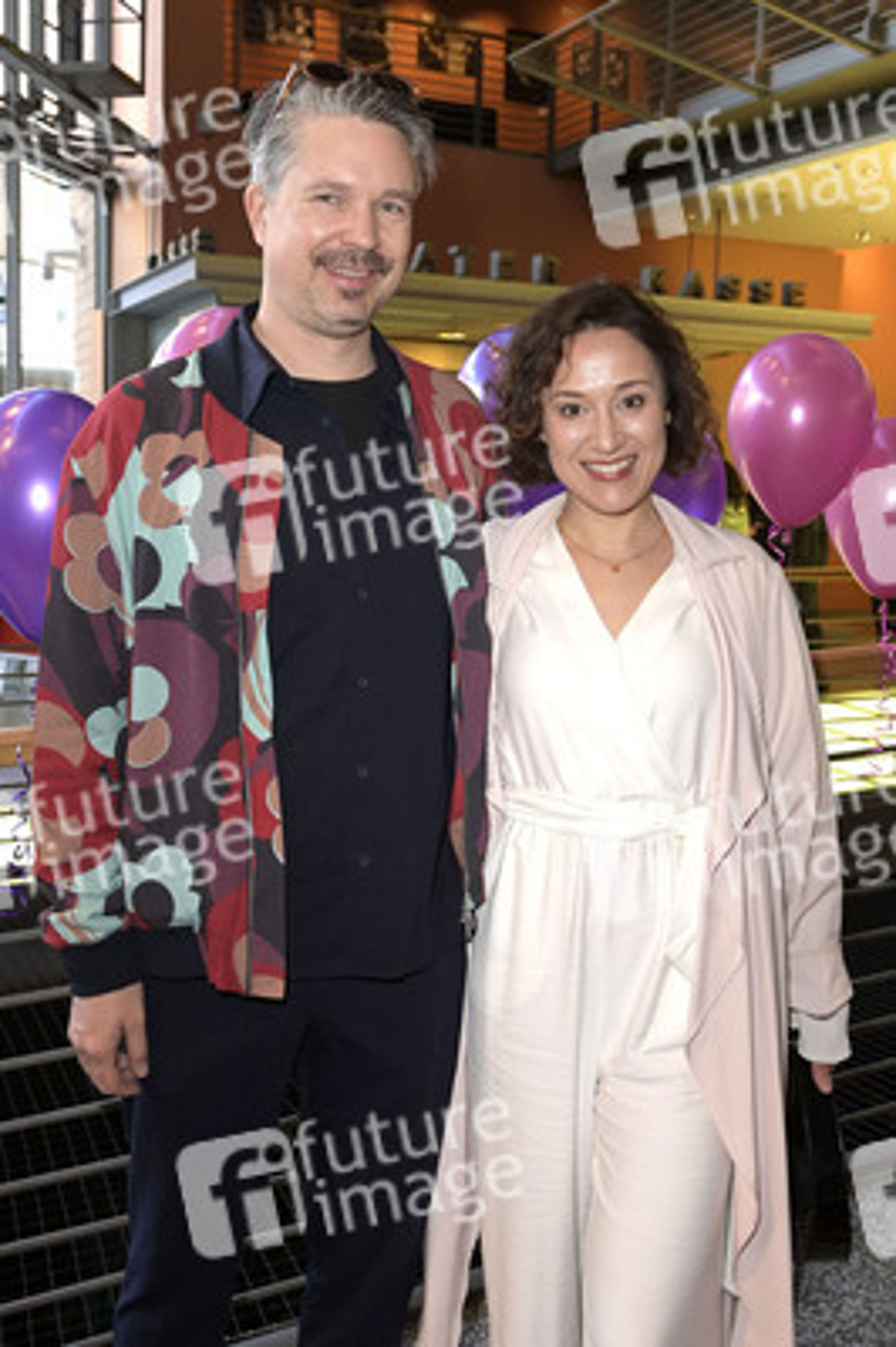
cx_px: 448
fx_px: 1159
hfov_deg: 42.3
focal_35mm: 31
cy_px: 674
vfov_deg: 60.3
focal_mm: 31
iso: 1600
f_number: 5.6
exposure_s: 1/80
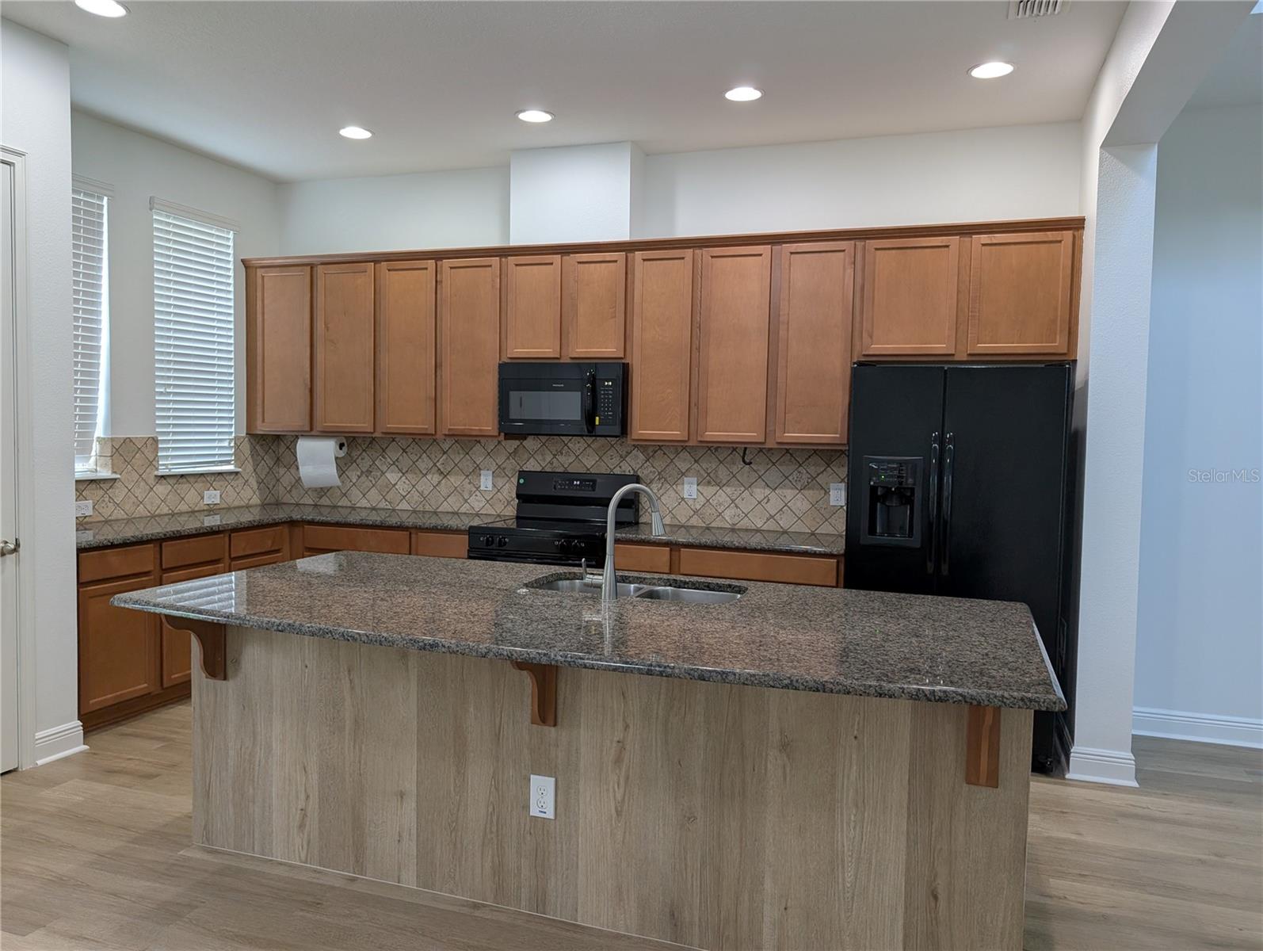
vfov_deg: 56.9
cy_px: 476
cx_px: 632
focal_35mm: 24
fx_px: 877
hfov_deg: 71.5
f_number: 1.68
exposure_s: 1/120
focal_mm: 6.9
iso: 143
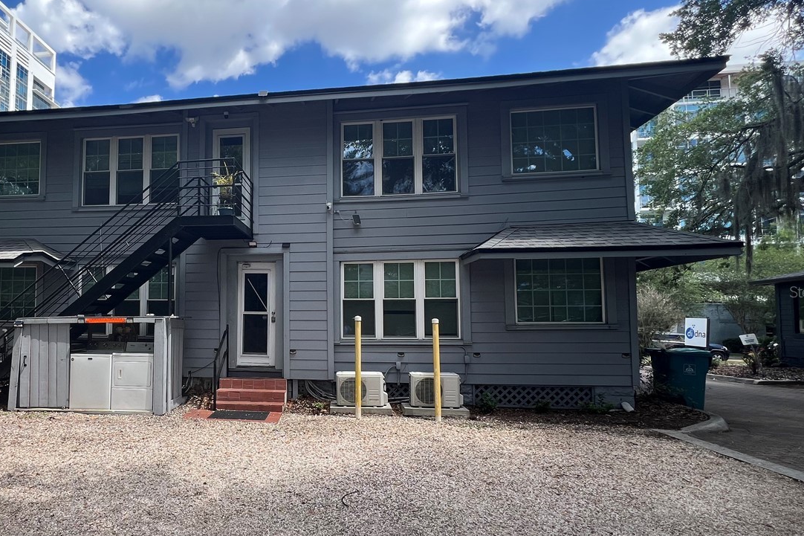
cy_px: 291
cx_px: 265
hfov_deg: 81.1
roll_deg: -0.9
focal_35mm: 20
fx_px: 447
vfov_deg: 61.8
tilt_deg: +4.2
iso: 32
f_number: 1.8
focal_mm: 1.57
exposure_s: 1/324
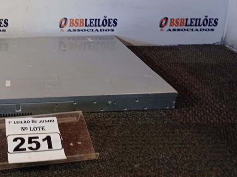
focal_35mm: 52
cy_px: 29
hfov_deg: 34.9
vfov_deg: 27.3
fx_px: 356
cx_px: 26
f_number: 1.79
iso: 114
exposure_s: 1/120
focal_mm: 4.7
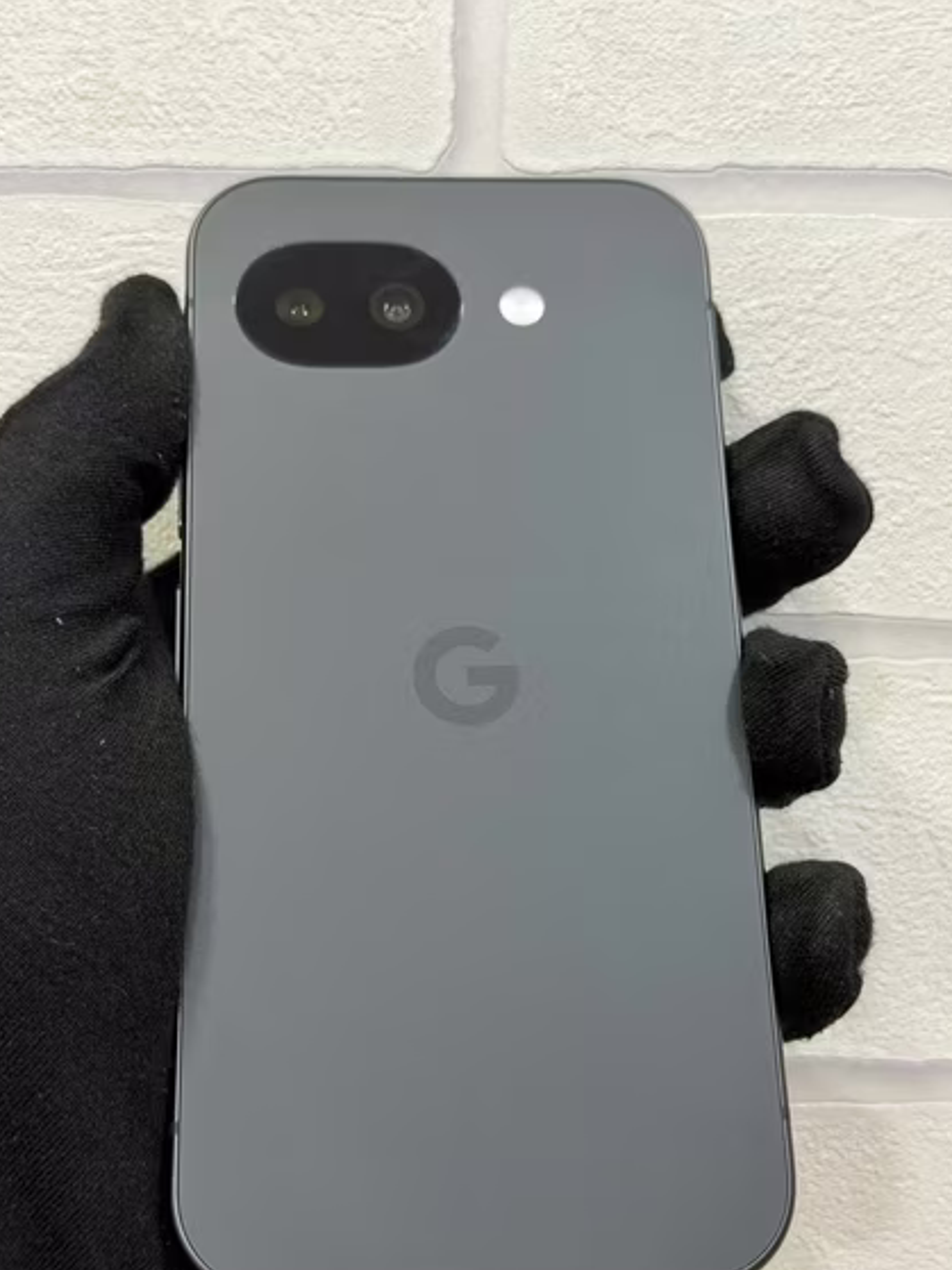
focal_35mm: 55
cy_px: 722
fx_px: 2018
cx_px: 475
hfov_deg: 26.5
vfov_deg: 34.9
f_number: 1.78
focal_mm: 6.76
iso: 80
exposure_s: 1/50
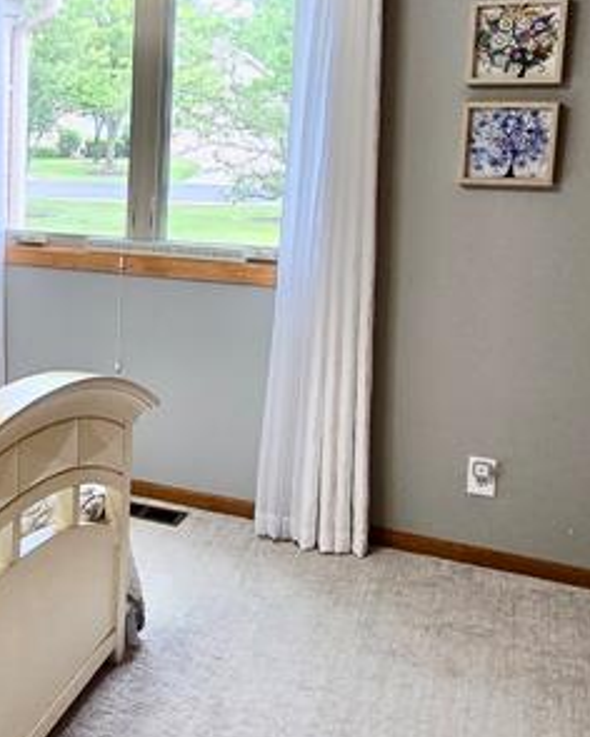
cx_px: -108
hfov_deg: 29.6
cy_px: 257
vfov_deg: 41.6
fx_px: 960
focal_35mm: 44
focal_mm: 2.2
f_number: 2.2
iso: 100
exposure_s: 1/60
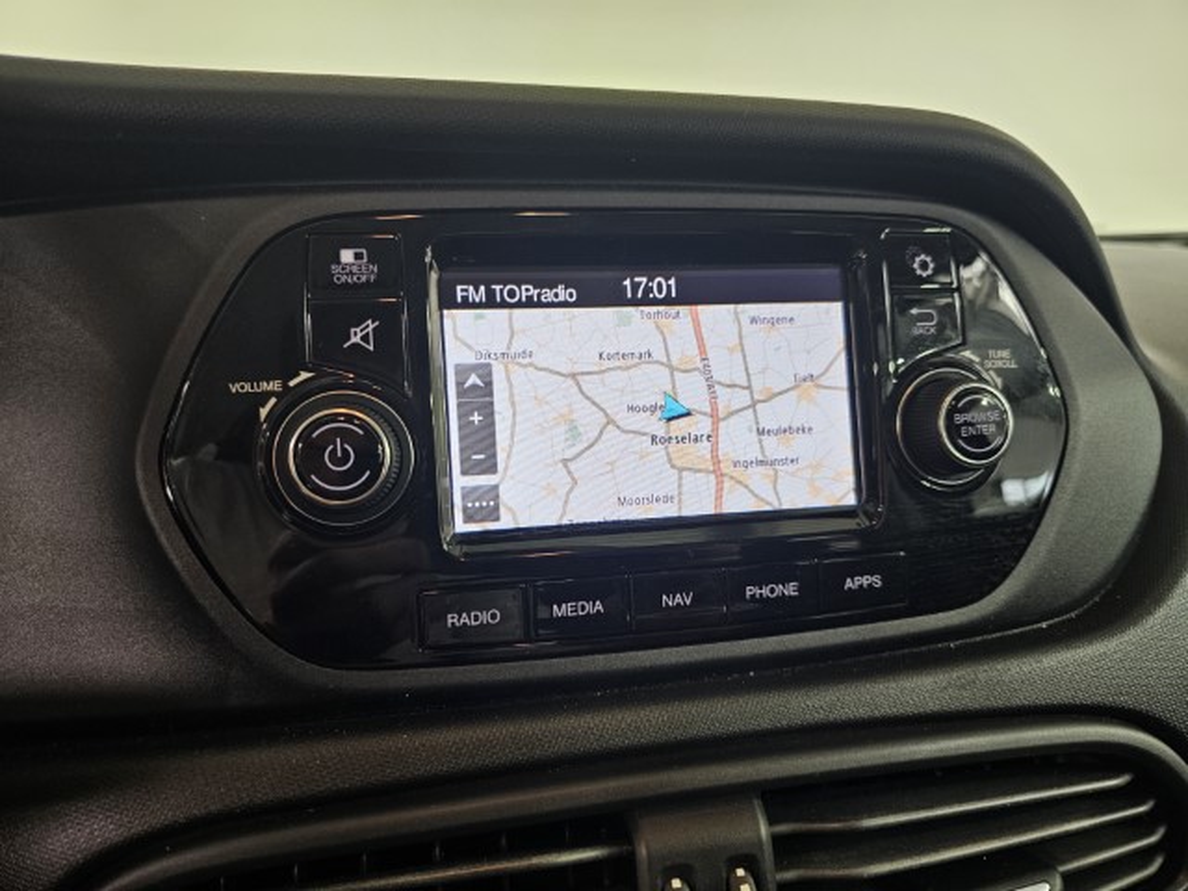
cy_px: 446
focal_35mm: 23
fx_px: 789
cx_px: 594
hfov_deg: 73.9
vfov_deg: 58.9
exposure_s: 1/71
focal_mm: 6.3
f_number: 1.7
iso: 200
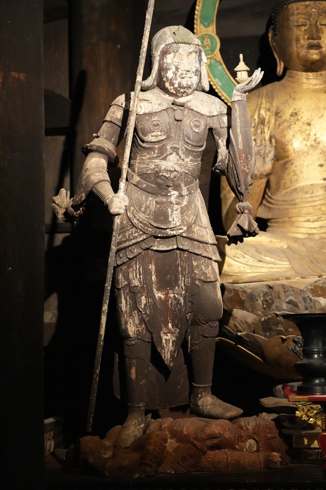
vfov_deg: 32.9
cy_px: 245
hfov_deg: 22.2
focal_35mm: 61
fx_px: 829
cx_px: 163
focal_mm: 61
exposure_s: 1/80
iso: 12800
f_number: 4
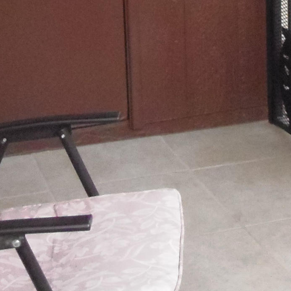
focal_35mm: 102
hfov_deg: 17.0
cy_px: -118
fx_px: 970
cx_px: 204
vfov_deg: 15.9
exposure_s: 1/500
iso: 800
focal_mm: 5.5
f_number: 5.8
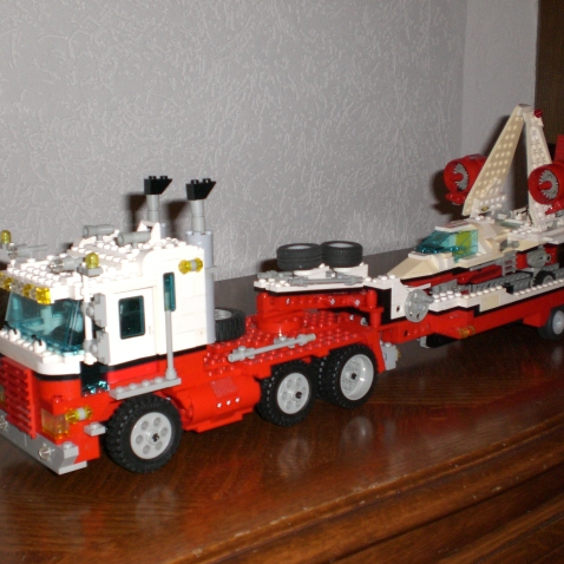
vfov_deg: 37.6
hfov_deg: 37.5
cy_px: 282
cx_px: 316
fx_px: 830
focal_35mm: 45
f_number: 3.1
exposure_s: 1/60
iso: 200
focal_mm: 6.3
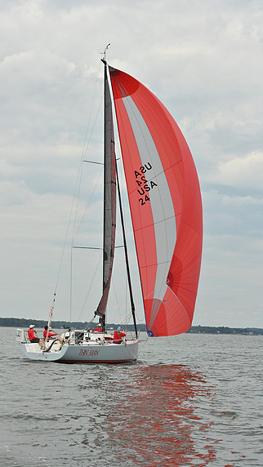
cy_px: 231
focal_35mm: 85
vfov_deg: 25.0
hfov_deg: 14.2
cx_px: 114
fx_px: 1053
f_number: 8
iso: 320
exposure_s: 1/1250
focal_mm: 80
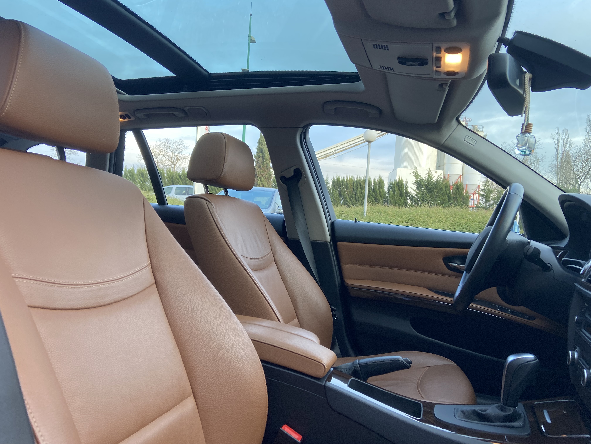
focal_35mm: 26
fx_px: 444
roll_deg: -2.8
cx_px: 296
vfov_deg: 53.1
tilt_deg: +0.3
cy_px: 222
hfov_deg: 67.3
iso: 80
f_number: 1.8
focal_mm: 4.25
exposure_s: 1/121
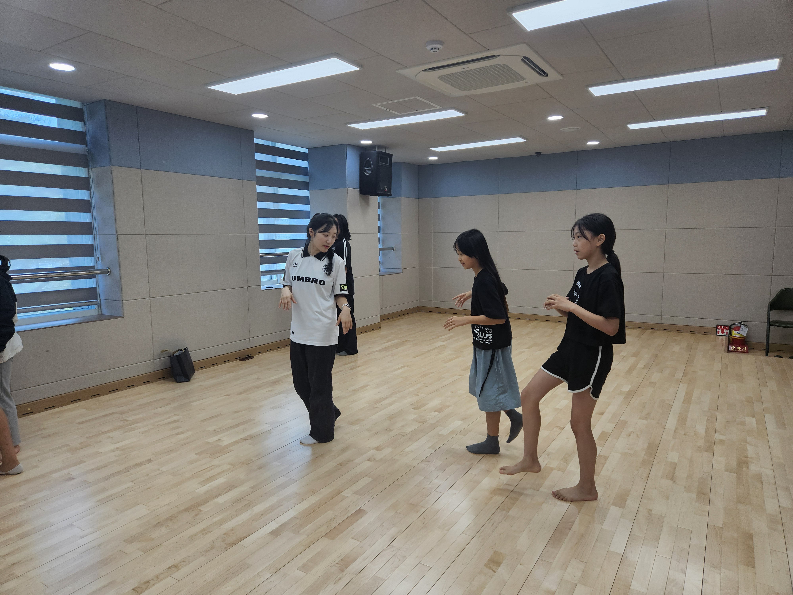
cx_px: 396
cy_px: 298
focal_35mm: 23
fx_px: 527
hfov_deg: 73.9
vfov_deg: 58.9
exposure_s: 1/120
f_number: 1.8
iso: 50
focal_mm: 5.4
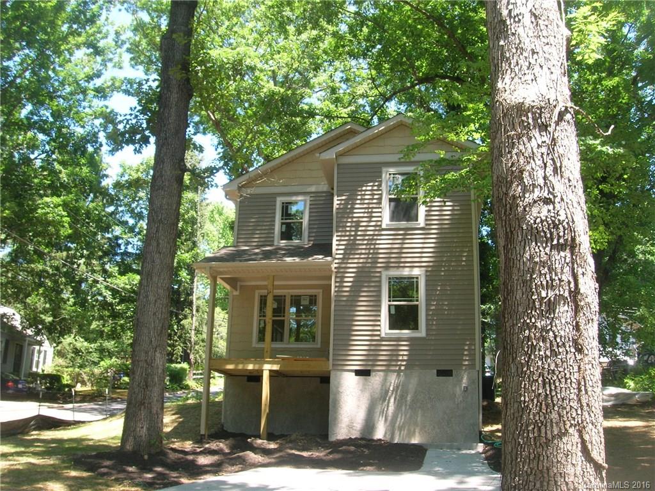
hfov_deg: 54.0
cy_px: 246
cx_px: 328
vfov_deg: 41.8
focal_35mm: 34
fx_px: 643
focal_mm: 5.7
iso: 50
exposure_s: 1/41.8
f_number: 4.9
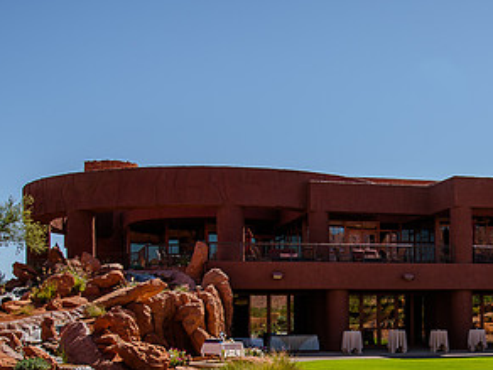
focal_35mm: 65
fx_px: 926
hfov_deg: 29.5
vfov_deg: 22.2
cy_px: 309
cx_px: 356
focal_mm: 34
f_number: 6.3
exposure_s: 1/640
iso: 200
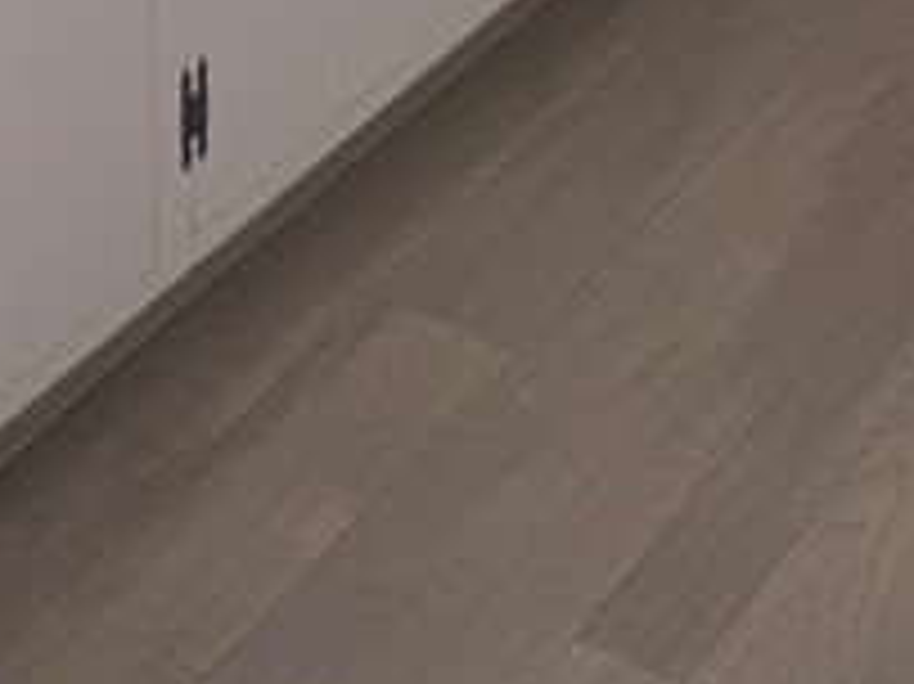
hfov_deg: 15.3
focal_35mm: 121
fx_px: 3193
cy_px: -990
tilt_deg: -12.1
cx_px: -365
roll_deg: +2.9
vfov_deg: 10.4
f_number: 1.78
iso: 80
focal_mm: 6.76
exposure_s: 1/477
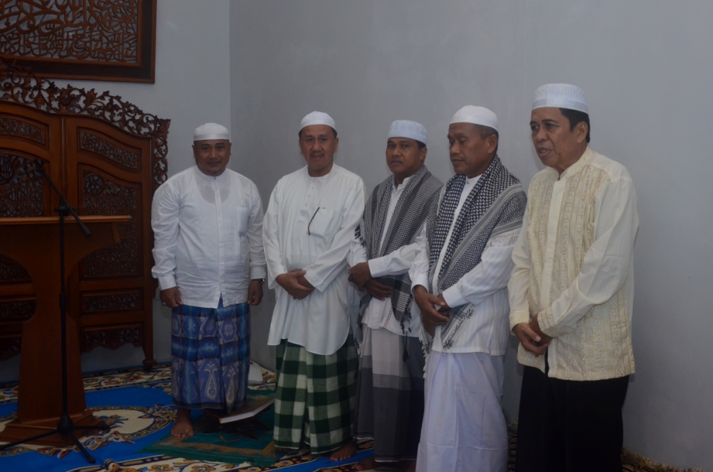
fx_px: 711
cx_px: 356
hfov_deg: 53.2
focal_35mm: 36
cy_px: 236
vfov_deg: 36.7
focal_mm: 24
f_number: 3.8
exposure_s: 1/80
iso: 1000
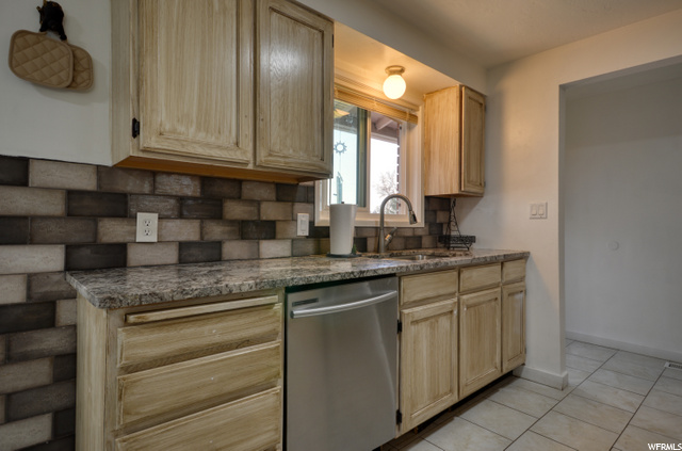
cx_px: 341
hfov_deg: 85.6
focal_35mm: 20
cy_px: 226
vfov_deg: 62.9
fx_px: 368
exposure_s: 1/25
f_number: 8
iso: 100
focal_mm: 13
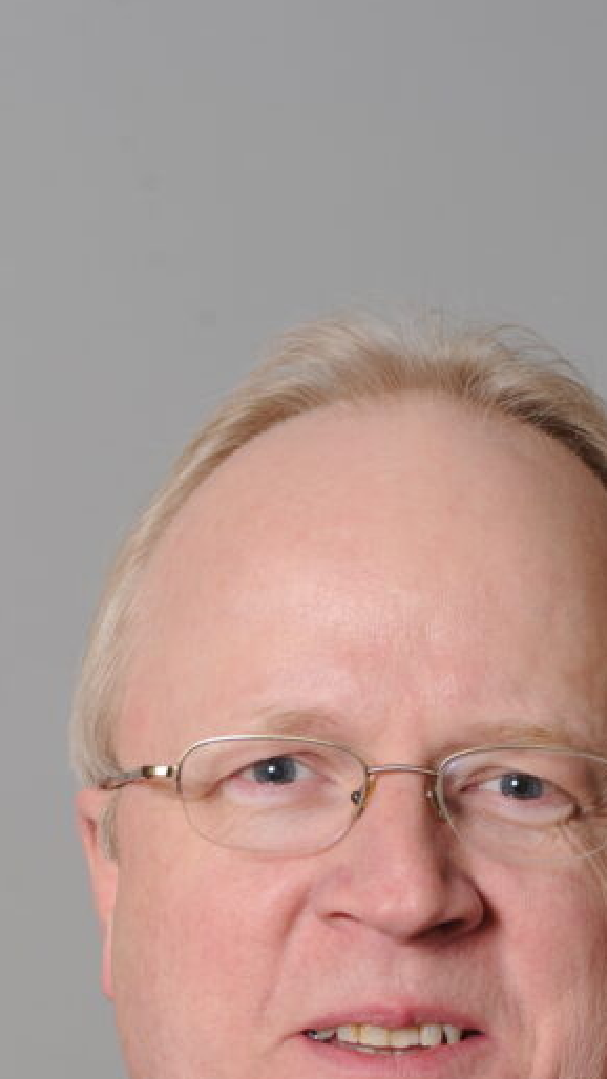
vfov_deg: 8.7
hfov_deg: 4.9
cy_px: 1163
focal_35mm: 247
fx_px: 7070
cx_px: 384
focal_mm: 105
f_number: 9
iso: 200
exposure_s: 1/125
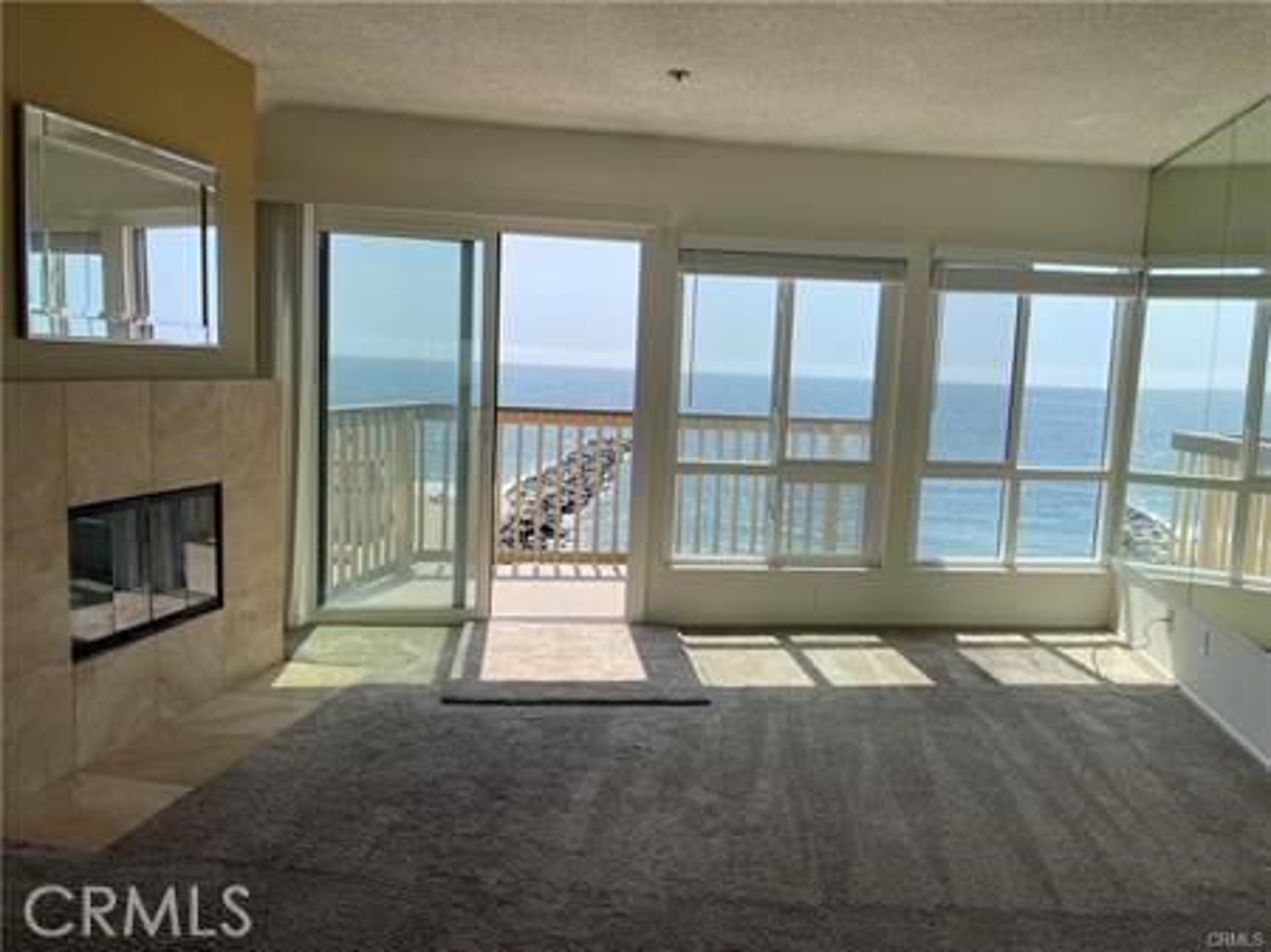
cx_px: 636
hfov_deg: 67.3
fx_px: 954
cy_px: 476
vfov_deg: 53.0
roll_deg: -2.3
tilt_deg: -5.7
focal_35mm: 26
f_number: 1.6
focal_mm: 4.2
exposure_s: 1/2092
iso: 32
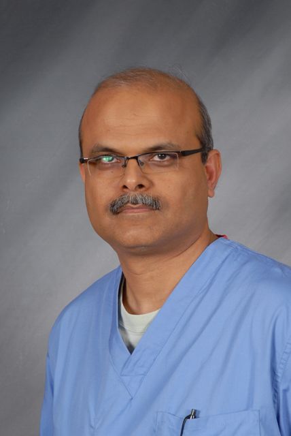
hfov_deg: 16.3
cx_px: 146
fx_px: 1016
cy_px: 218
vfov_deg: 24.2
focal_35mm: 84
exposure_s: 1/125
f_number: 10
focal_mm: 56
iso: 100
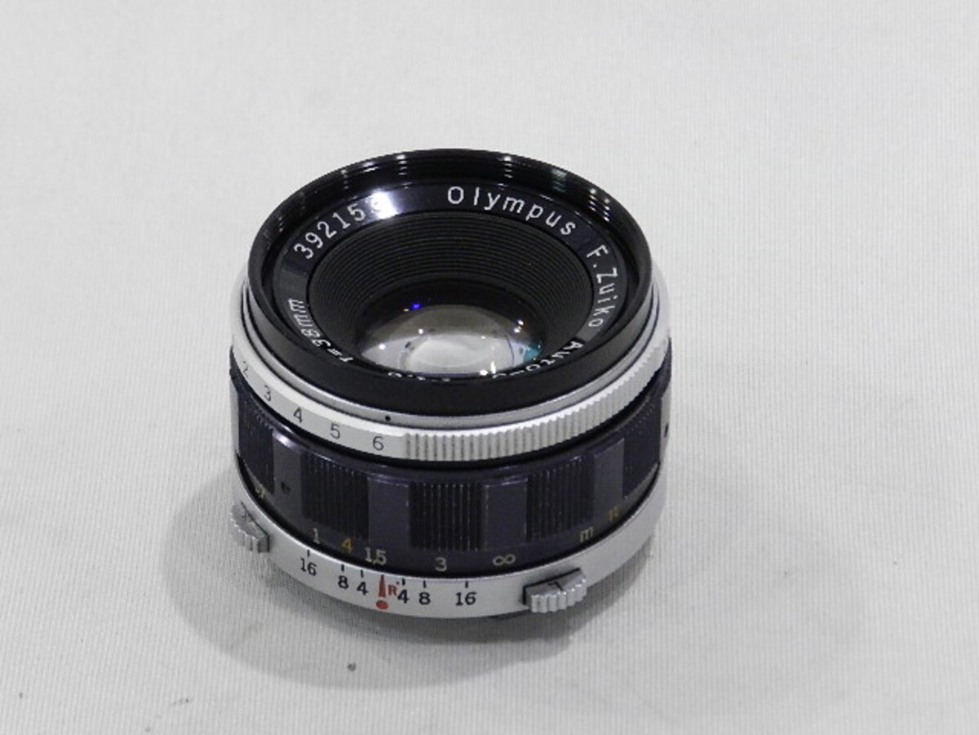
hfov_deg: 12.3
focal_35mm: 160
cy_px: 368
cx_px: 490
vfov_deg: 9.3
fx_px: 4525
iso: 800
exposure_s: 1/50
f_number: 5.3
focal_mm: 28.4
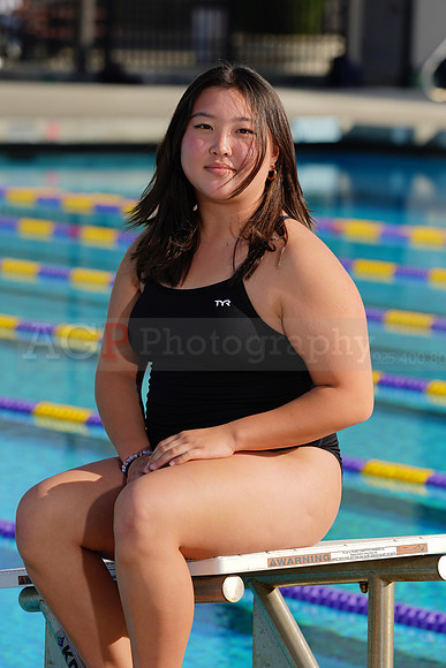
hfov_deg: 6.1
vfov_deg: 9.2
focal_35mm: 224
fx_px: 4160
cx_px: 223
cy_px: 334
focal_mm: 224
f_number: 8
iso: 50
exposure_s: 1/200
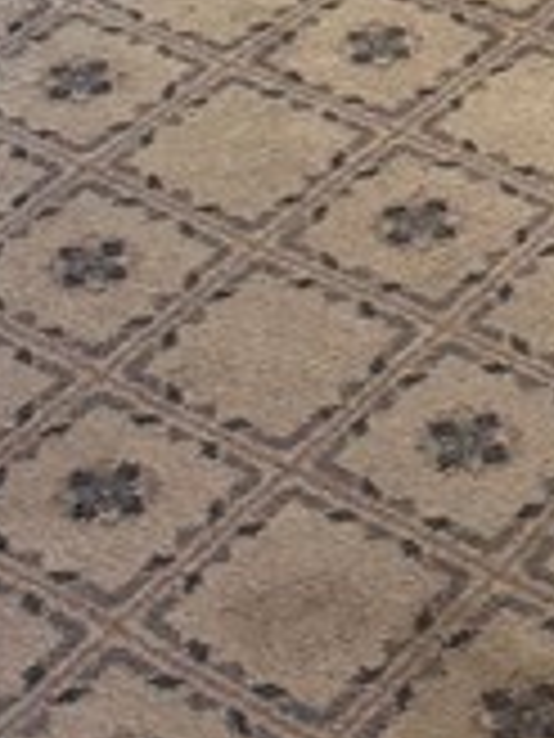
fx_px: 3201
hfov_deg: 9.8
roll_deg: +0.6
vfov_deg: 10.1
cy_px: -1422
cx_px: 586
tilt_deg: -5.4
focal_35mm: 150
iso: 160
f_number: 1.78
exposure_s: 1/60
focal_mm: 6.86
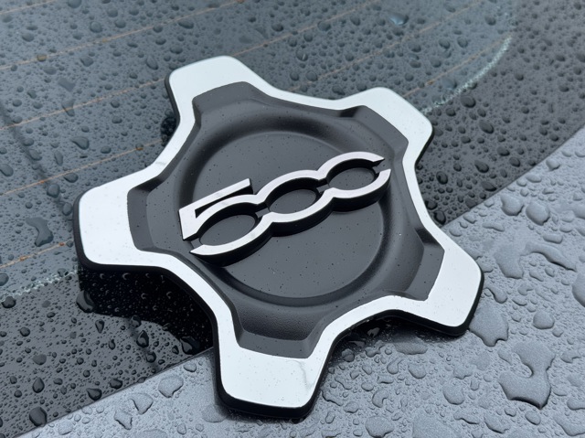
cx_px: 292
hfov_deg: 39.7
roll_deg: +4.3
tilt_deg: -40.0
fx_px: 811
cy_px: 219
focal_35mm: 48
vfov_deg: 30.2
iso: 64
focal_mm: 6.76
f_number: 1.78
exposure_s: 1/1172
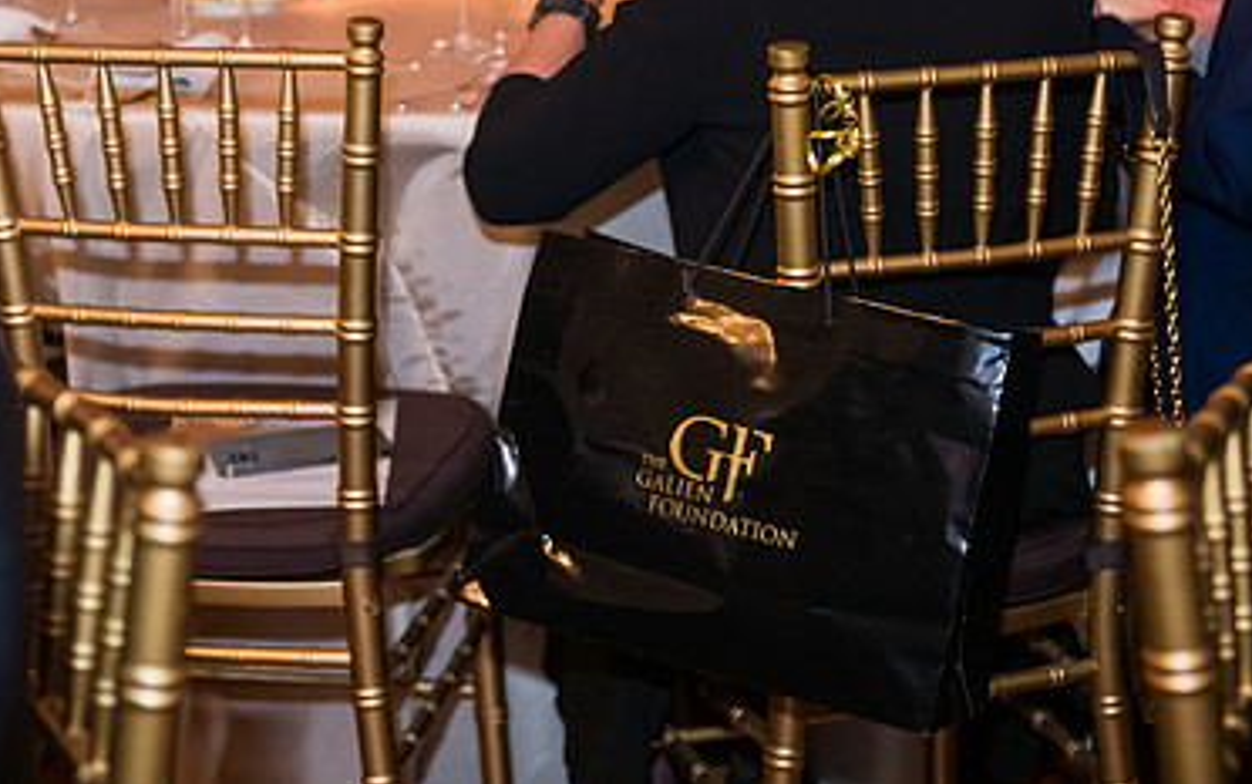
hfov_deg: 23.3
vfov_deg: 14.6
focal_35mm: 89
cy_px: 136
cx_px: 623
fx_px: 3039
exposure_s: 1/100
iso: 3200
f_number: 3.2
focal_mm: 56
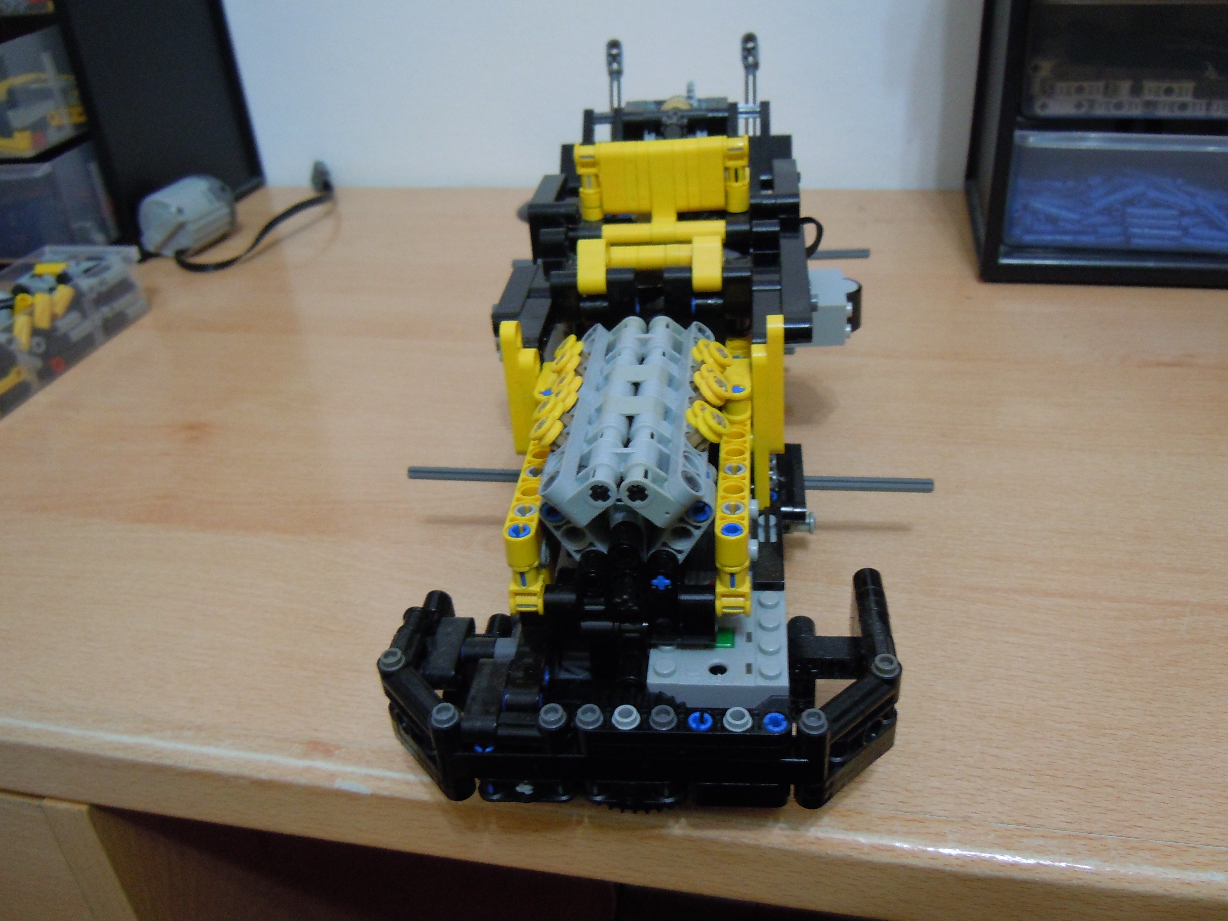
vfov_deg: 46.8
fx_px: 1064
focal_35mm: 30
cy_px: 460
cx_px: 614
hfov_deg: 60.0
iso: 400
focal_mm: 5.4
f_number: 3.5
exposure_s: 1/10
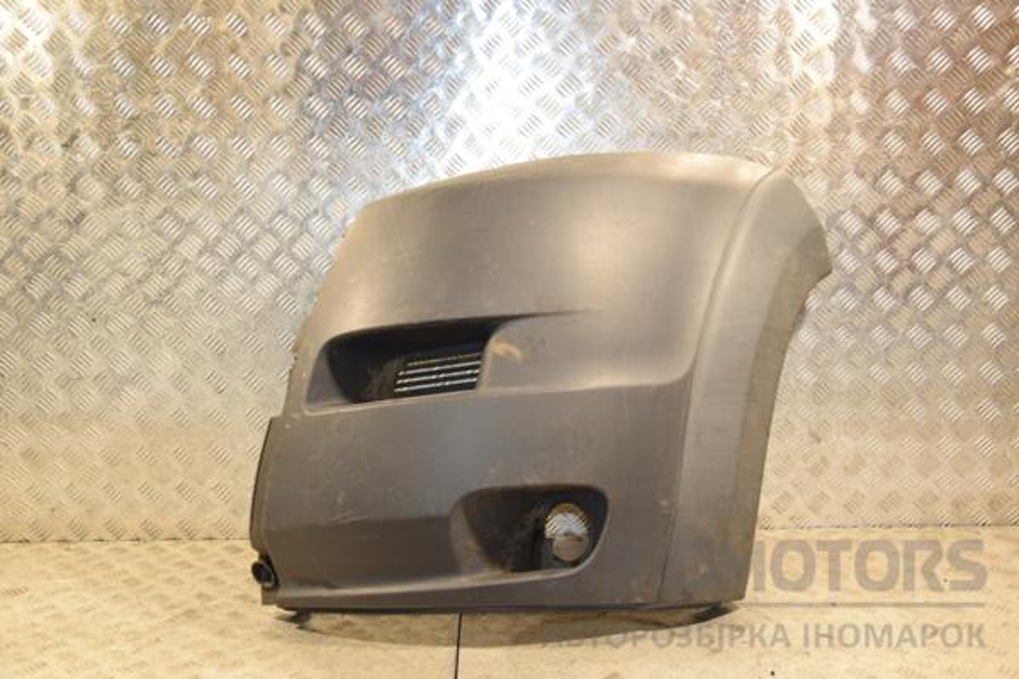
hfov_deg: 49.6
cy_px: 340
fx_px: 1104
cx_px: 510
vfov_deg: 34.2
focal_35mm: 39
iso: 800
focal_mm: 26
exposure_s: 1/125
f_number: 5
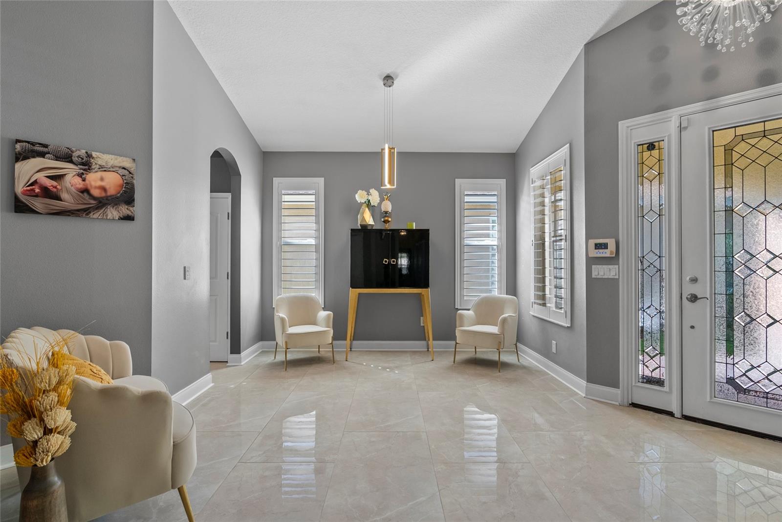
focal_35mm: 16
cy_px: 261
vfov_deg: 73.8
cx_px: 391
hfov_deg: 96.7
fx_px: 348
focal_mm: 16
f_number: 8
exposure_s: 1/4
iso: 640
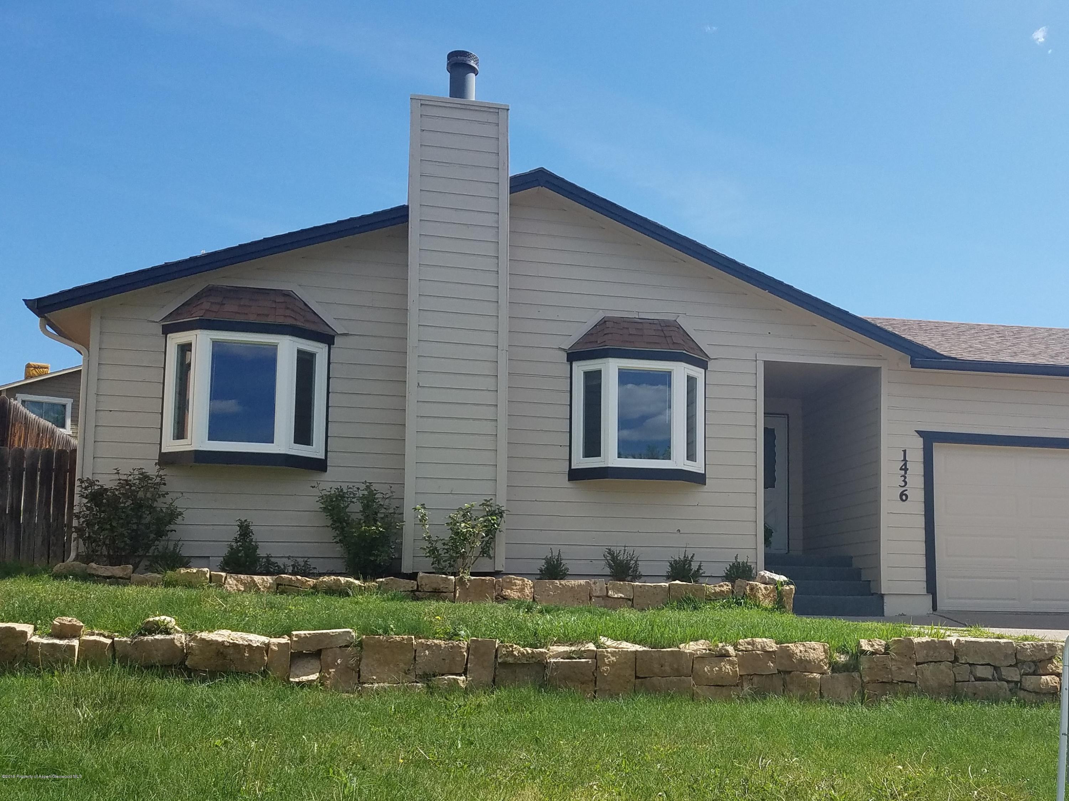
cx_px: 534
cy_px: 400
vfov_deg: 53.1
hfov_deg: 67.3
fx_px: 803
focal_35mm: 26
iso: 50
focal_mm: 4.2
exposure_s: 1/2312
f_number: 1.7
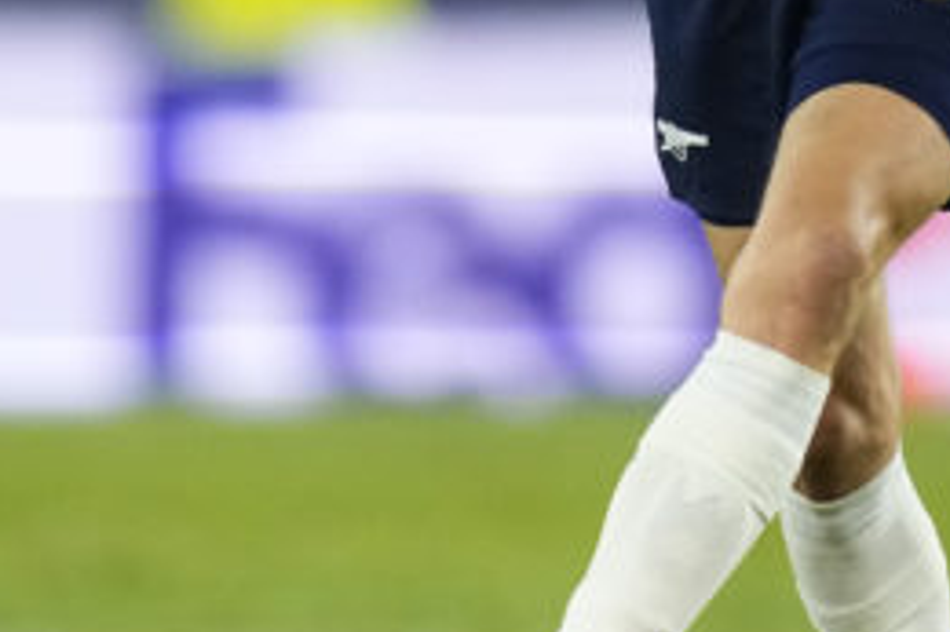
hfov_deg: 1.3
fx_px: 41587
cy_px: -141
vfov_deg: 0.9
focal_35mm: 1577
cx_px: 1151
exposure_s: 1/1600
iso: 2500
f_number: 2.8
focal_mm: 400
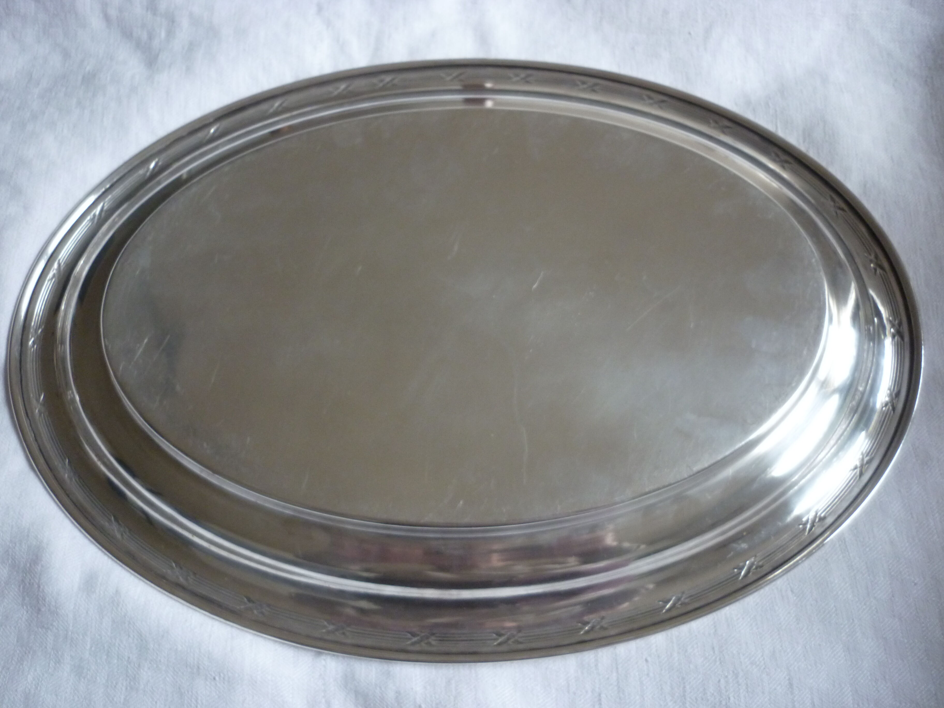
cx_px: 472
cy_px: 354
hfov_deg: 55.4
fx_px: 900
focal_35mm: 33
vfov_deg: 42.9
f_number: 2.8
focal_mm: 5.5
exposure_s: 1/30
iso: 250
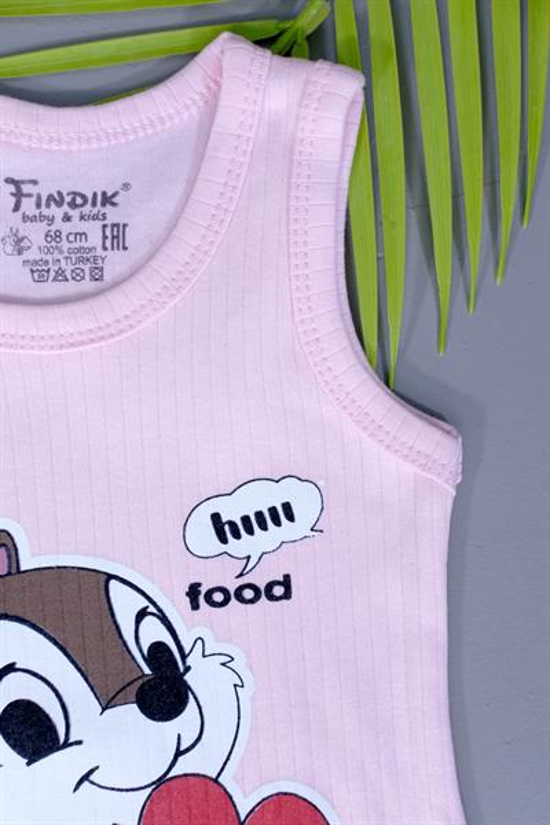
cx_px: 275
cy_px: 412
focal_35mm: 53
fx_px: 1214
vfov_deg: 37.5
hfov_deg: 25.5
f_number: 8
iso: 2500
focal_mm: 35
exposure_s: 1/200
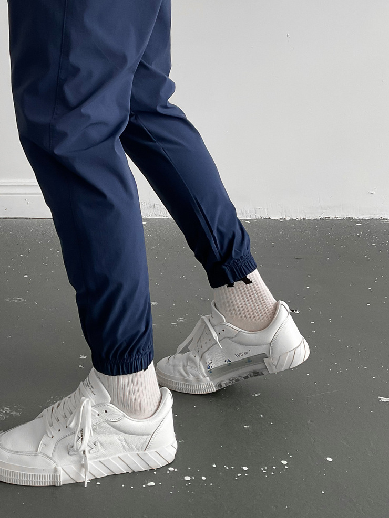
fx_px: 704
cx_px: 101
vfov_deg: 39.2
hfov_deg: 30.4
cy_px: 119
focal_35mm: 47
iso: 64
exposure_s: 1/90
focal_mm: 3
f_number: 1.8
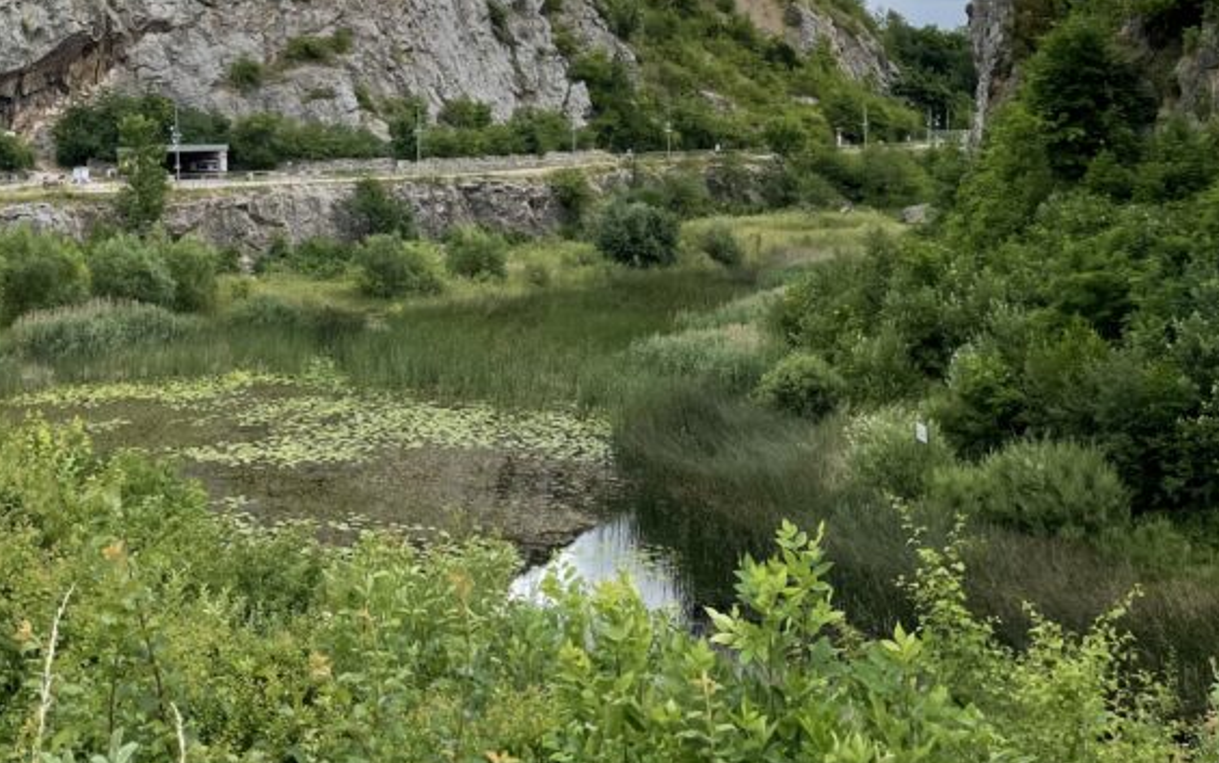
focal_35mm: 50
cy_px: 28
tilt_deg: +4.1
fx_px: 1662
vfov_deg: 24.8
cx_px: 300
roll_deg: +0.3
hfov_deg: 39.2
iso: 32
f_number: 1.6
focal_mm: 4.2
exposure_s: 1/4132
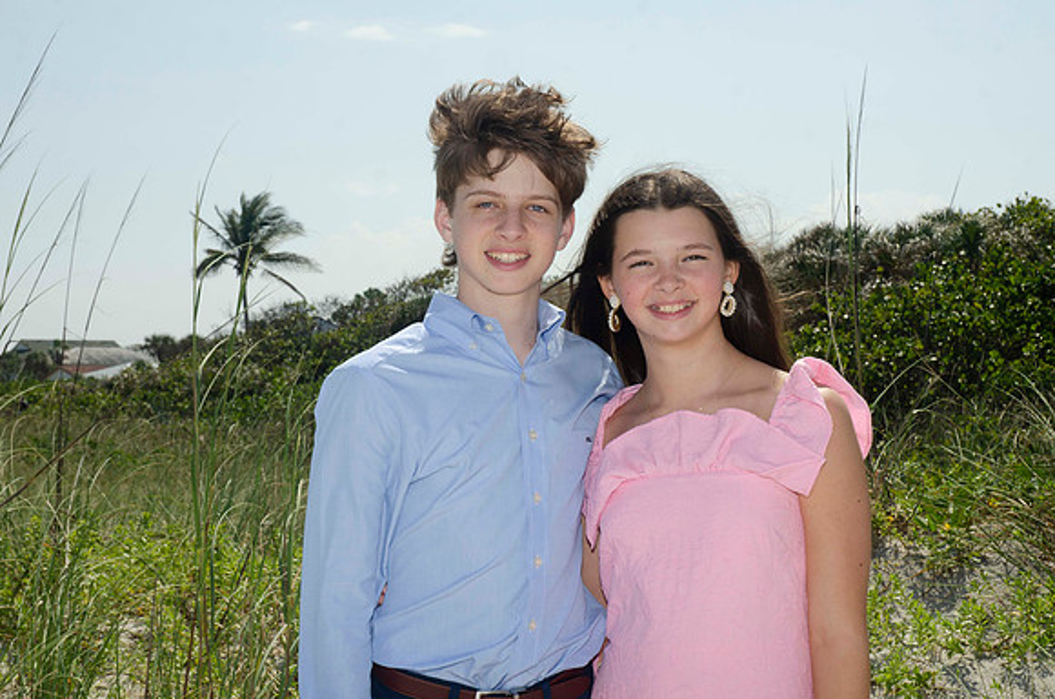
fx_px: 1930
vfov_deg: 20.5
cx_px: 528
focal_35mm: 66
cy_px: 350
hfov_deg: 30.6
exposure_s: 1/250
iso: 100
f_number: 9
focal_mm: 44
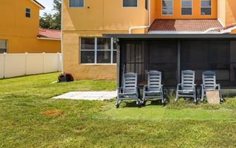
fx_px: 232
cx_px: 186
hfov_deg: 51.0
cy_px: 46
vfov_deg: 34.9
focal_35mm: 36
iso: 200
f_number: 6.3
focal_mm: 17
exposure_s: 1/1000
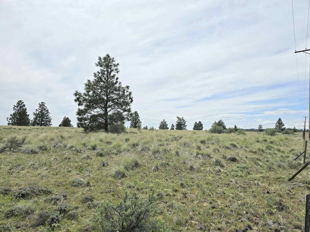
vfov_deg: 51.2
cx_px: 181
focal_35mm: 27
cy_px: 132
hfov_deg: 64.9
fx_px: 242
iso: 12
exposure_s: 1/1667
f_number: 1.7
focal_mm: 6.3
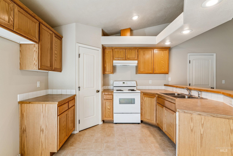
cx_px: 116
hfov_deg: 93.6
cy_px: 78
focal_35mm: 17
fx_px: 109
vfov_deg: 70.8
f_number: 13
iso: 400
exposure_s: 1/8
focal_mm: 16.9
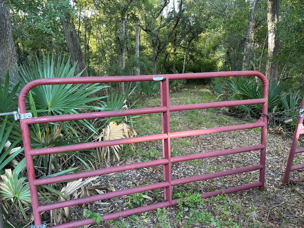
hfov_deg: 69.4
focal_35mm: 25
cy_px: 116
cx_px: 148
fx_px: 220
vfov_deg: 54.9
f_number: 1.78
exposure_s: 1/110
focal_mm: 6.86
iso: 160
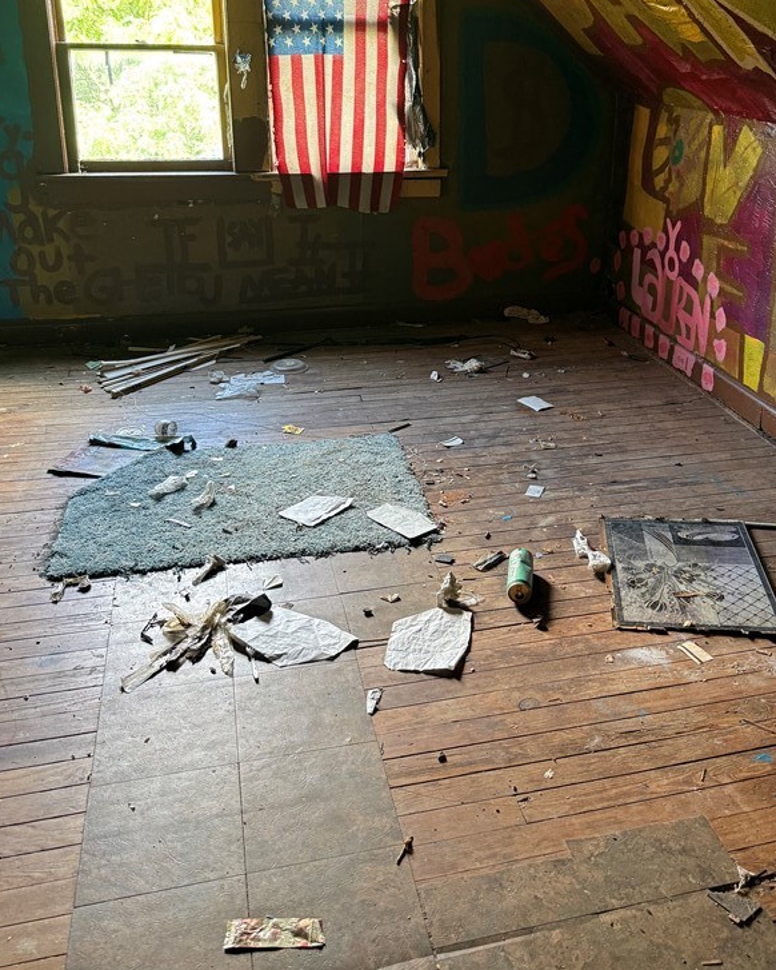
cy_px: 354
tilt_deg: -16.5
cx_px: 473
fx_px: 947
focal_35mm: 33
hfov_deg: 44.3
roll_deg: -1.9
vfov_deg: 53.5
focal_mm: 6.76
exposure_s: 1/60
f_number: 1.78
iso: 320
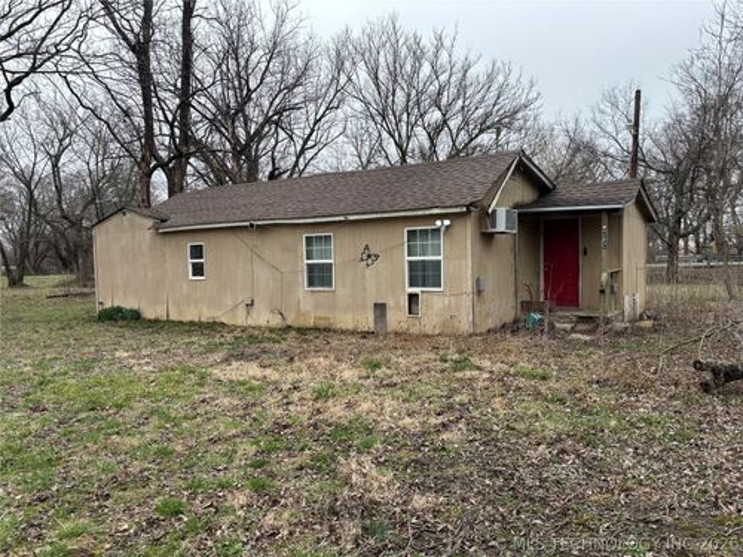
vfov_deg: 53.1
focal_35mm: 26
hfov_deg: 67.3
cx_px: 372
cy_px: 278
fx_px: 558
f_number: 1.6
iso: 50
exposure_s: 1/1047
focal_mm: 5.96
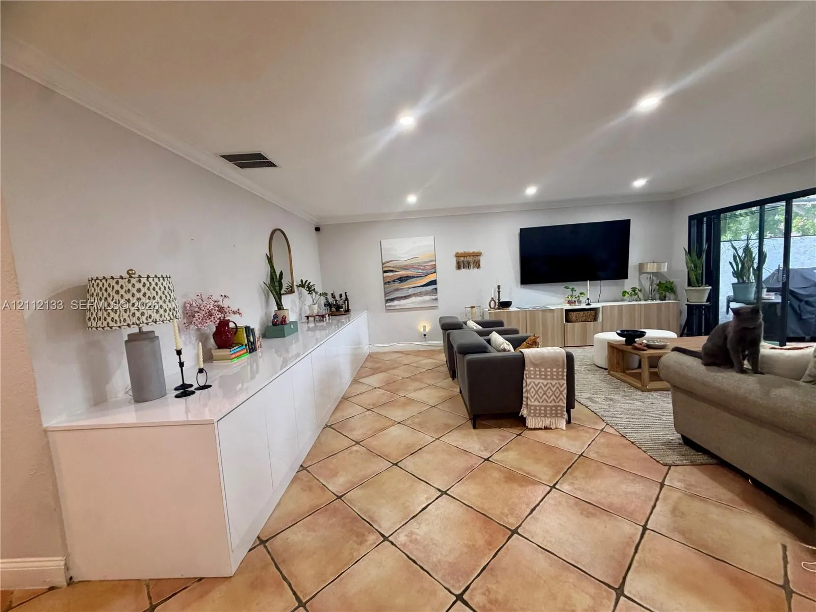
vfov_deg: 85.7
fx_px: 330
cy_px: 306
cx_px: 408
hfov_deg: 102.1
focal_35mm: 14
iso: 250
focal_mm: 2.22
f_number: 2.2
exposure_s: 1/60
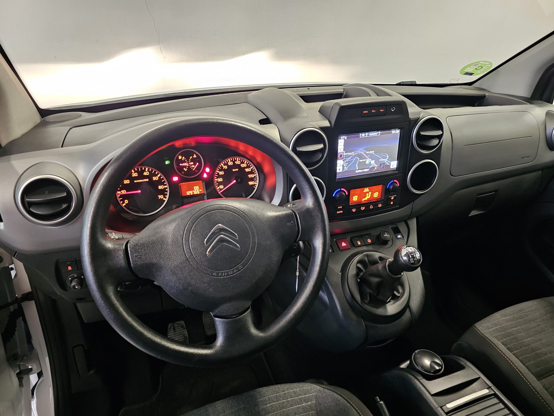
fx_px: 368
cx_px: 277
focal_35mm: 23
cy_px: 208
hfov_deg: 73.9
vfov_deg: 58.9
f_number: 1.7
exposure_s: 1/22.3
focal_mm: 6.3
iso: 1600
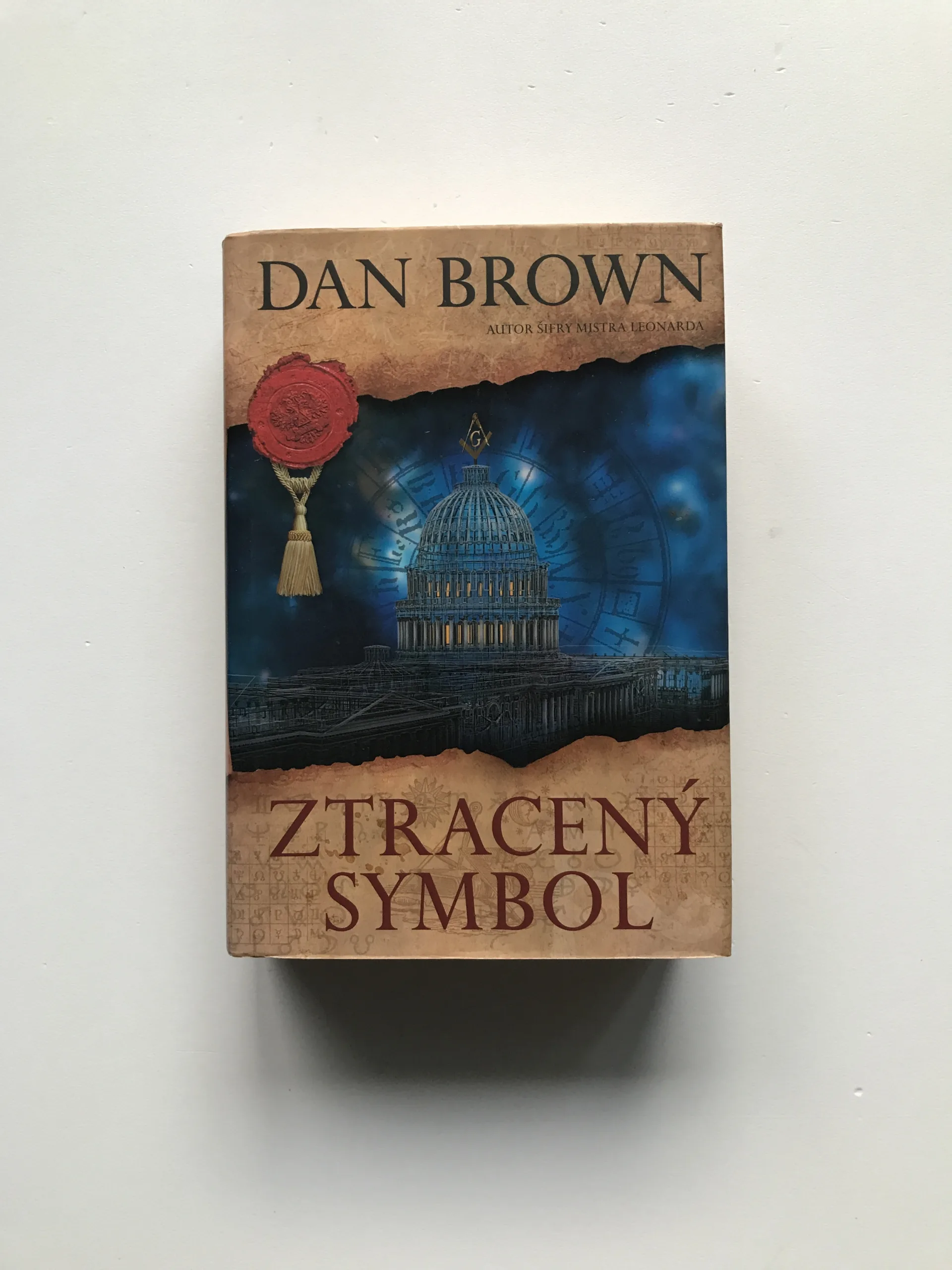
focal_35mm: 28
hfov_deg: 49.7
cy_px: 635
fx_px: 1027
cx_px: 476
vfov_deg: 63.4
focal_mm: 3.99
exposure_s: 1/33
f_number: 1.8
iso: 25
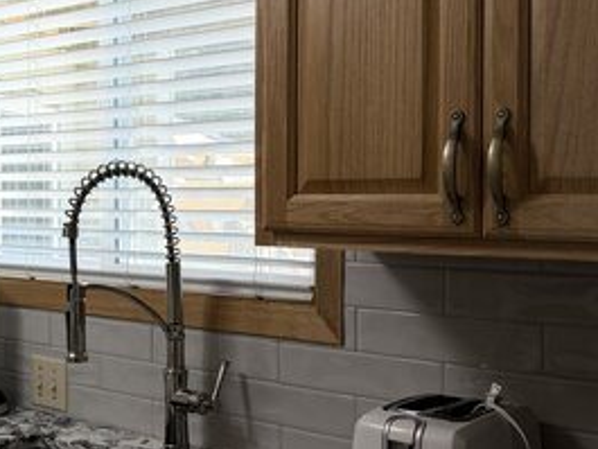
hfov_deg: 31.6
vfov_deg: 25.2
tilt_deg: -1.2
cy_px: 208
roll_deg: +0.5
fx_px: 1002
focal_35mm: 58
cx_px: 59
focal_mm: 6.76
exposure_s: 1/120
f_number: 1.78
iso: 125
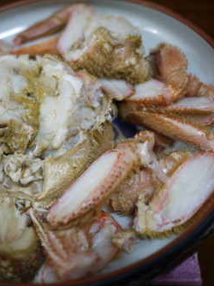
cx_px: 57
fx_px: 446
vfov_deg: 35.6
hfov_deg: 26.7
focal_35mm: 54
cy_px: 144
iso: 100
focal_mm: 20
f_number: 1.7
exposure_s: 1/50
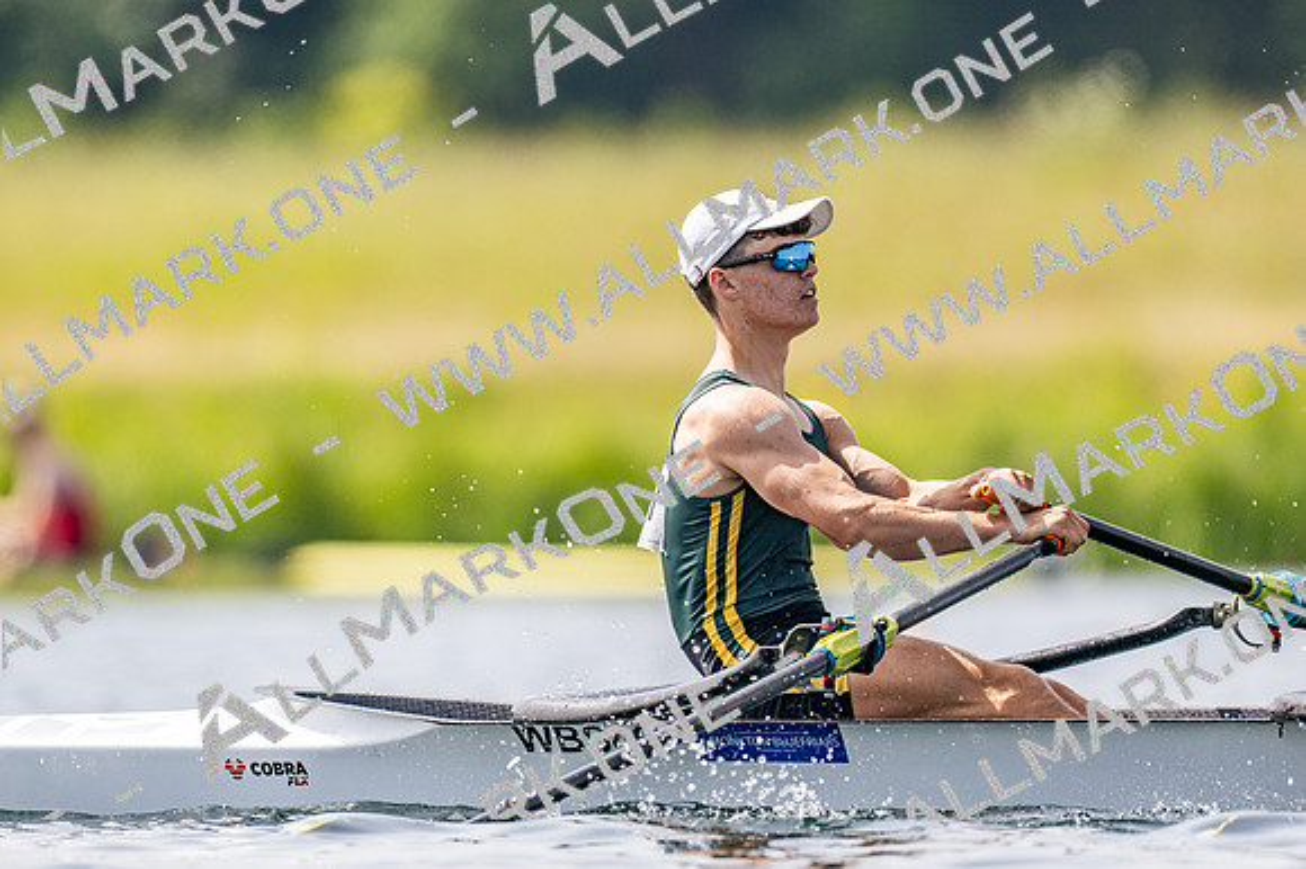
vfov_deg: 1.5
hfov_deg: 2.3
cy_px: 434
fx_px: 32630
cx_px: 653
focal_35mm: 900
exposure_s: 1/2500
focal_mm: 600
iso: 220
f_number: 4
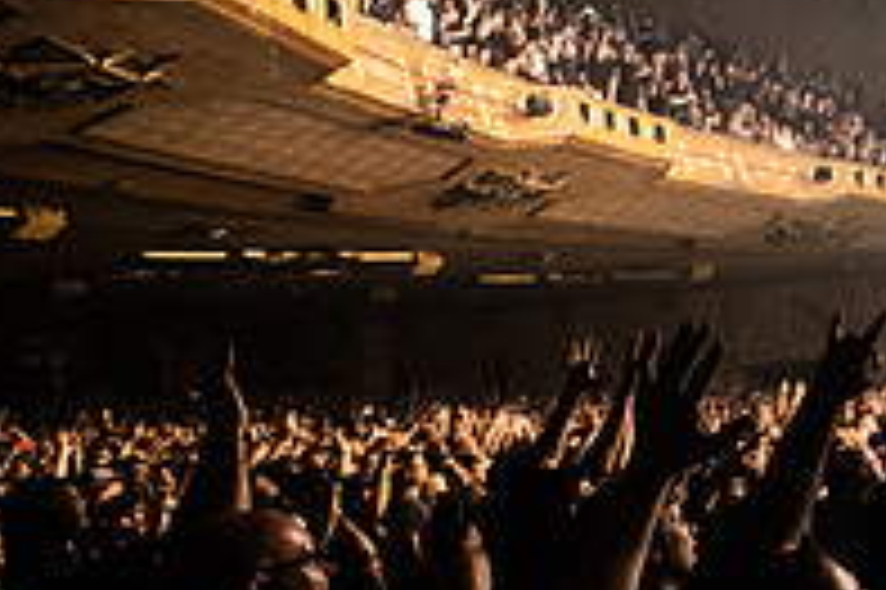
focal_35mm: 59
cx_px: 1201
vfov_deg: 22.9
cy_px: 259
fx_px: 1451
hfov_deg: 27.4
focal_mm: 20
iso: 3200
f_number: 4
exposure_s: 1/800
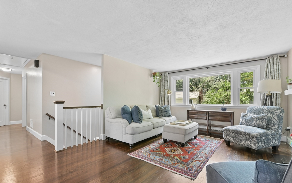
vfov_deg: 71.0
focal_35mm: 16
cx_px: 147
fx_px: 127
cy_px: 102
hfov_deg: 97.8
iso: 640
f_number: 9
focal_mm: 15
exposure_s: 1/8
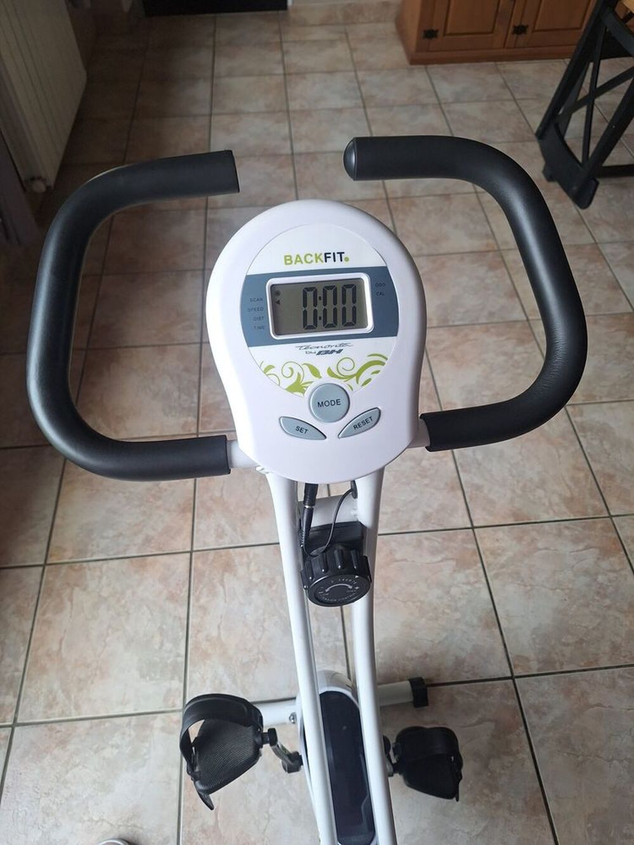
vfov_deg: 73.9
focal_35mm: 23
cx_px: 317
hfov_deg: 58.9
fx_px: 562
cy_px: 422
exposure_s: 1/100
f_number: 1.8
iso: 64
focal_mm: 5.54
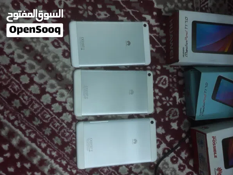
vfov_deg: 48.2
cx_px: 122
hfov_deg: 61.6
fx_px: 195
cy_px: 94
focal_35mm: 29
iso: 200
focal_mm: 3.71
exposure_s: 1/33
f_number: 1.7
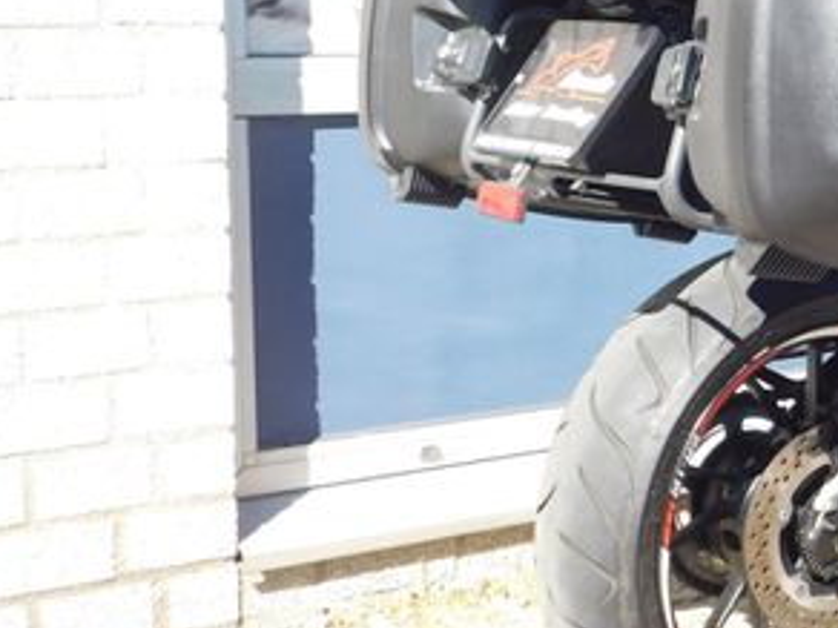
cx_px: 904
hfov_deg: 23.3
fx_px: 1912
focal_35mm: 79
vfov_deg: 18.5
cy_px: 146
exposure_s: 1/250
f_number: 3.5
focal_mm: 6.3
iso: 125
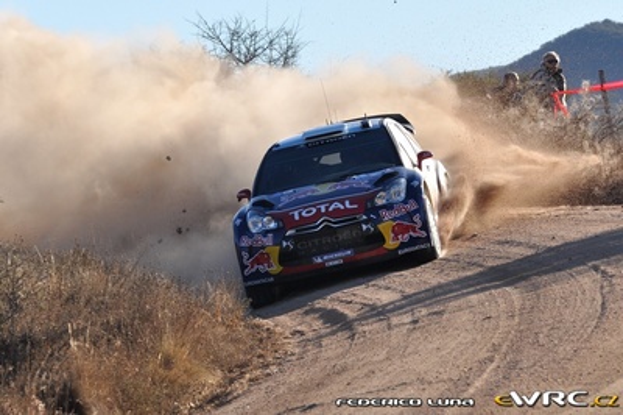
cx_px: 312
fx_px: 5187
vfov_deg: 4.6
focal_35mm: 300
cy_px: 208
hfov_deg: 6.9
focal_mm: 200
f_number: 6.3
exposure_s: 1/640
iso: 400
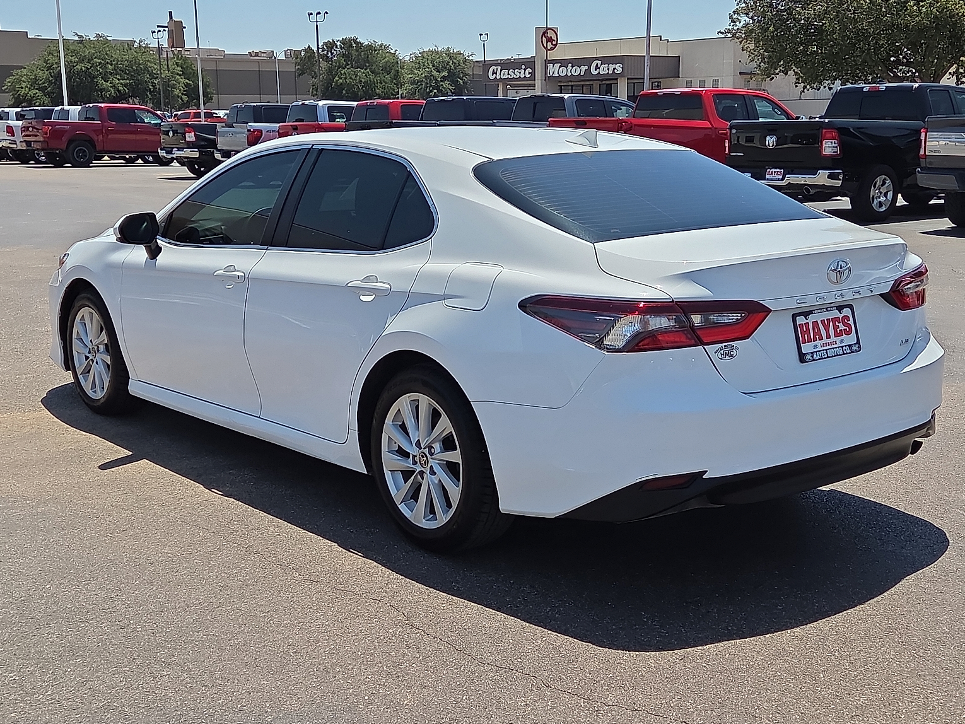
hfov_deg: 41.2
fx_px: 1283
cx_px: 489
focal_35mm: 46
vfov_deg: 31.5
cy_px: 353
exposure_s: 1/2500
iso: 25
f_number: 1.8
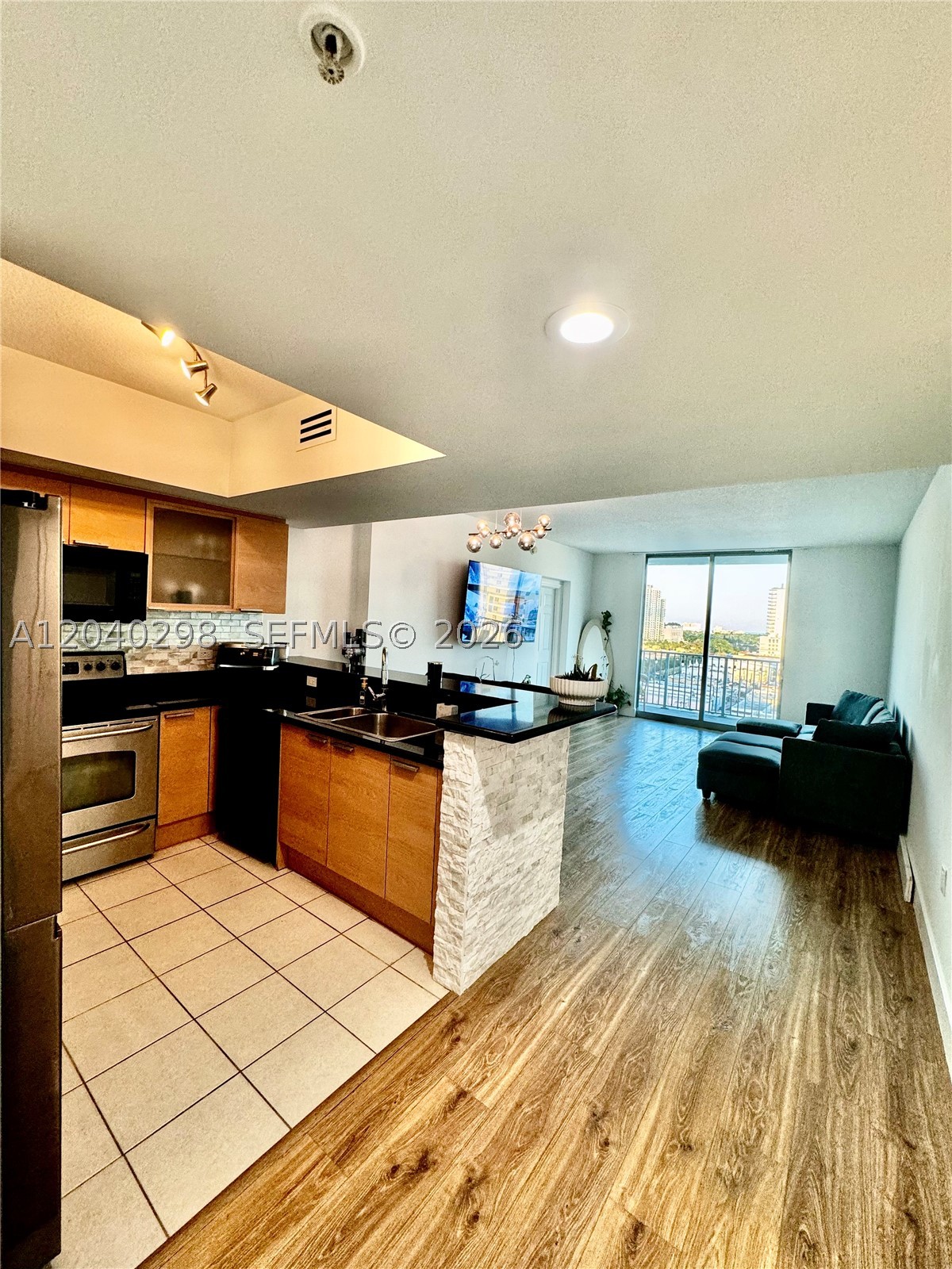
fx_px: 513
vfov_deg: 102.1
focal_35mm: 14
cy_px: 634
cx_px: 476
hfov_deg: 85.7
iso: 160
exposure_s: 1/120
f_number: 2.2
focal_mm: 2.22
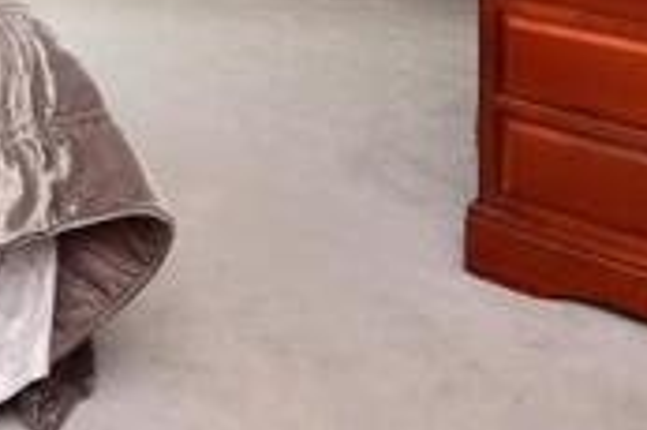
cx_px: -209
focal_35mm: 57
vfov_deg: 18.7
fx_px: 1023
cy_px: -335
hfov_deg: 28.4
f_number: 5
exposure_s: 1/6
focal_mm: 10
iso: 200
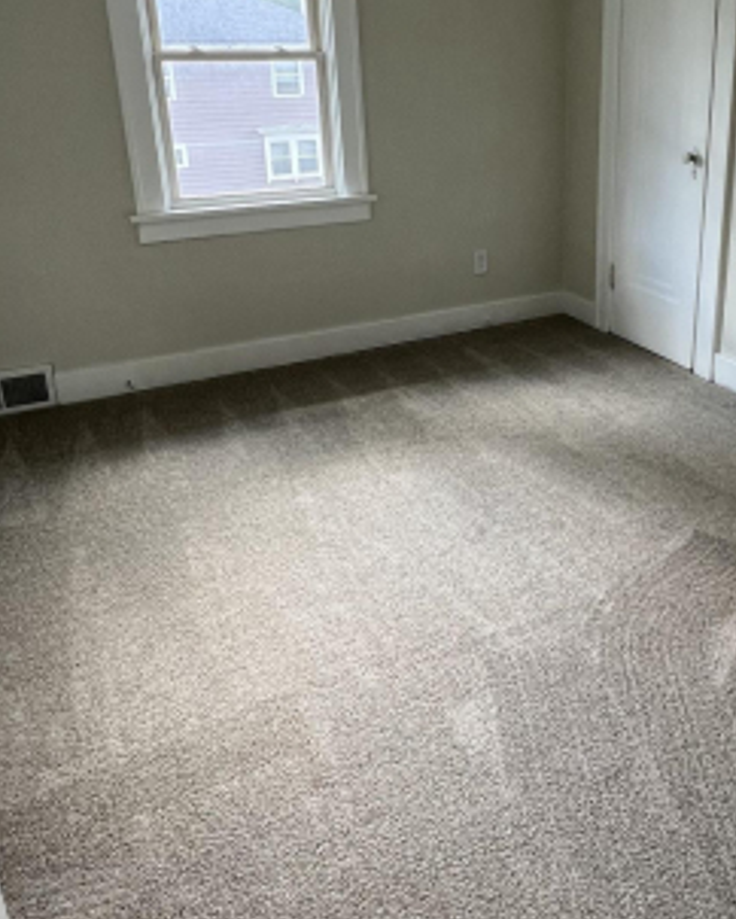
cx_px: 471
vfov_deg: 61.1
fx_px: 762
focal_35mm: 28
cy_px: 327
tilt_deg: -16.9
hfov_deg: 50.9
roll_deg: +3.2
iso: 125
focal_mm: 1.57
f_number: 1.8
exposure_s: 1/99
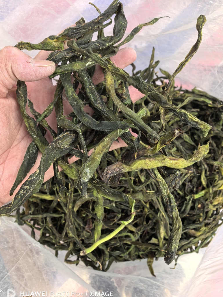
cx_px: 112
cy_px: 151
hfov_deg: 49.8
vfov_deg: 63.4
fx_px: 240
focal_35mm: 28
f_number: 4
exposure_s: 1/321
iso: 1250
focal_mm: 6.98
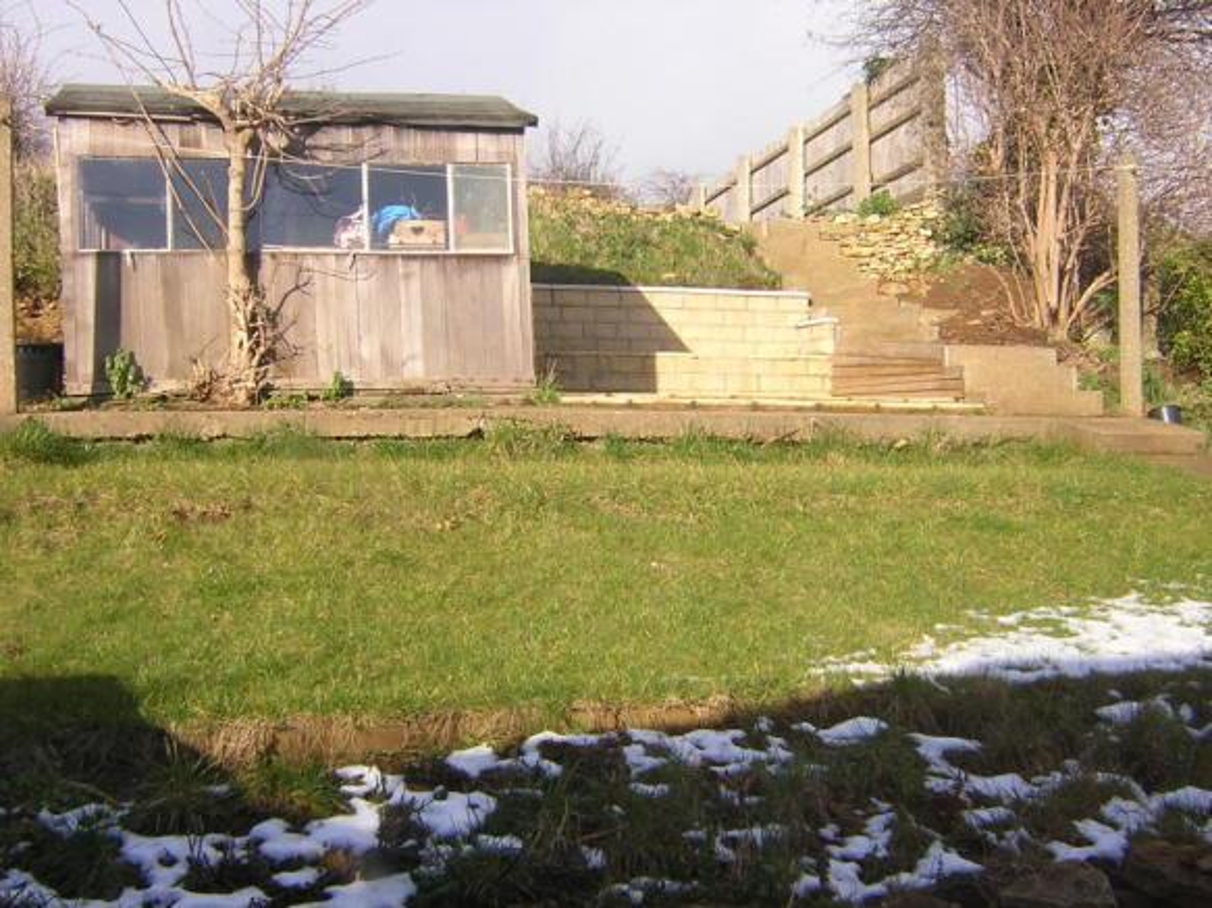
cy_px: 454
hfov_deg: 51.4
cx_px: 606
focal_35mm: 36
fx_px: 1260
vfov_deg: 39.6
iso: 100
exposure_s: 1/171
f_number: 5.2
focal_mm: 4.7
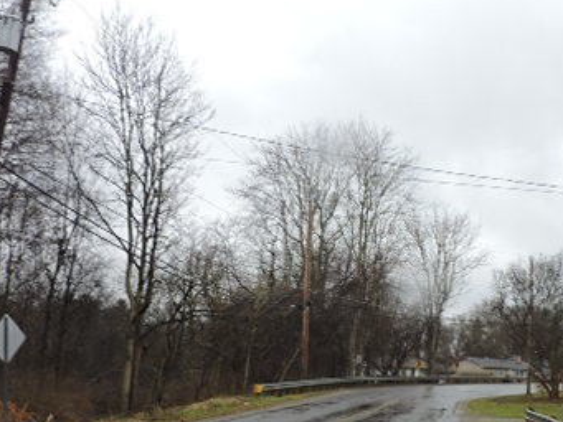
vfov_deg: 32.0
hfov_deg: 41.6
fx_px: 732
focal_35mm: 45
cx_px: 363
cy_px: 279
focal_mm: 4.3
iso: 100
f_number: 3
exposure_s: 1/50
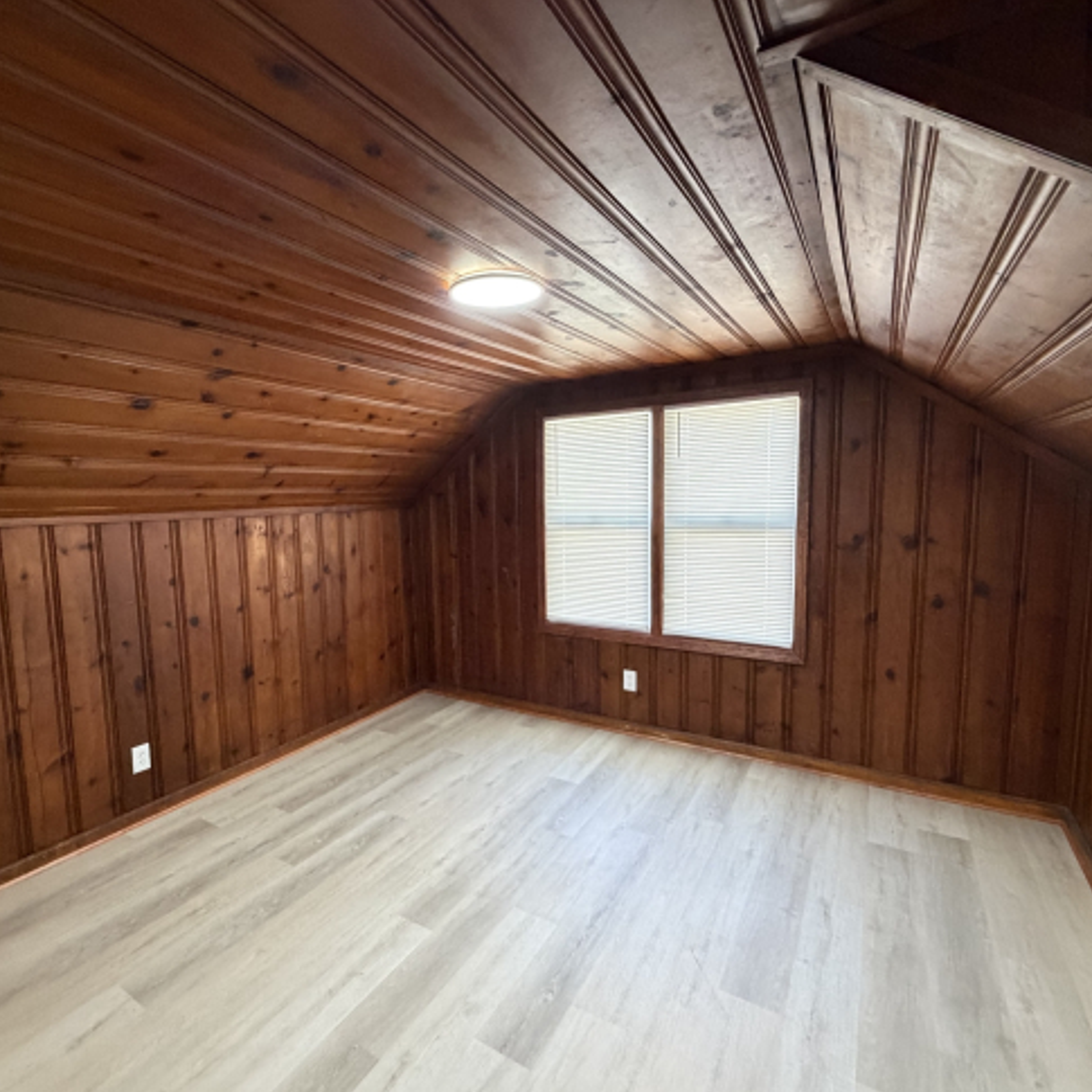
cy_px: 556
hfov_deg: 83.7
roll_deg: +2.1
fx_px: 607
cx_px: 492
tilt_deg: -6.4
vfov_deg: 84.0
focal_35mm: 17
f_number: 2.2
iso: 500
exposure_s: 1/60
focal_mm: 2.22
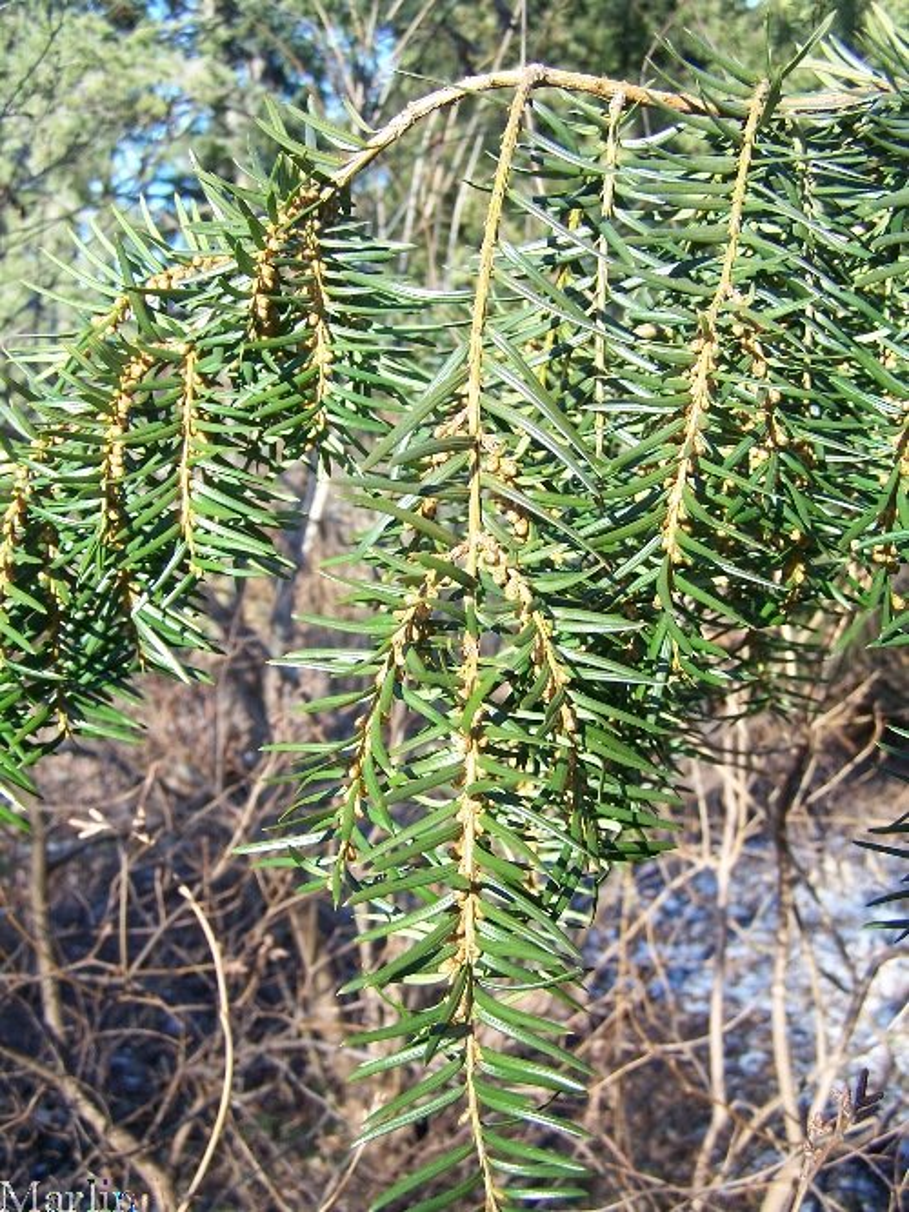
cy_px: 606
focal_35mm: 38
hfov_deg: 37.7
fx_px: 1331
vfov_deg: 49.0
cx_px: 454
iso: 80
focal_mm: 6.3
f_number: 2.8
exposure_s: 1/160
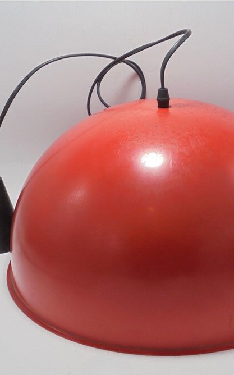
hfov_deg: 18.6
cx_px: 121
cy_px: 189
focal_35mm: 70
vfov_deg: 29.4
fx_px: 715
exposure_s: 1/30
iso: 100
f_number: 4.8
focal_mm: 8.9
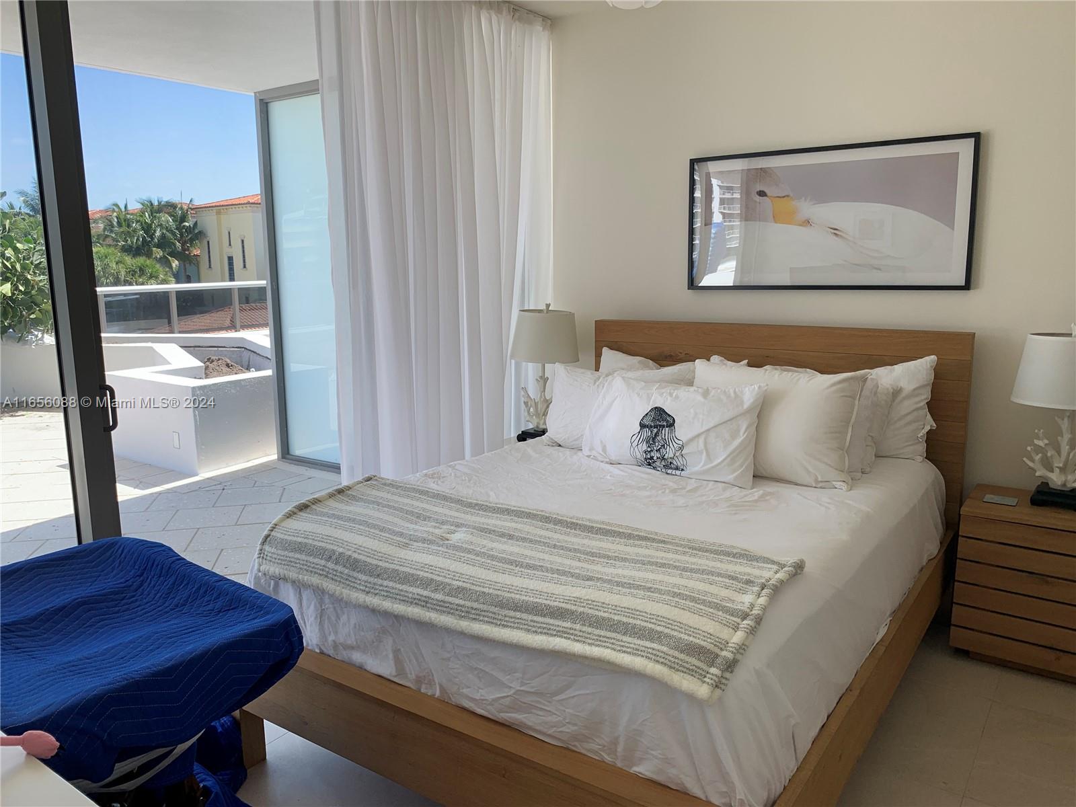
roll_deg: +0.3
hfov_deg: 67.3
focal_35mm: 26
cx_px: 538
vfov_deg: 53.1
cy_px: 404
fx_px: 808
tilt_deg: -9.9
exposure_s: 1/215
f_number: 1.8
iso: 25
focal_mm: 4.25
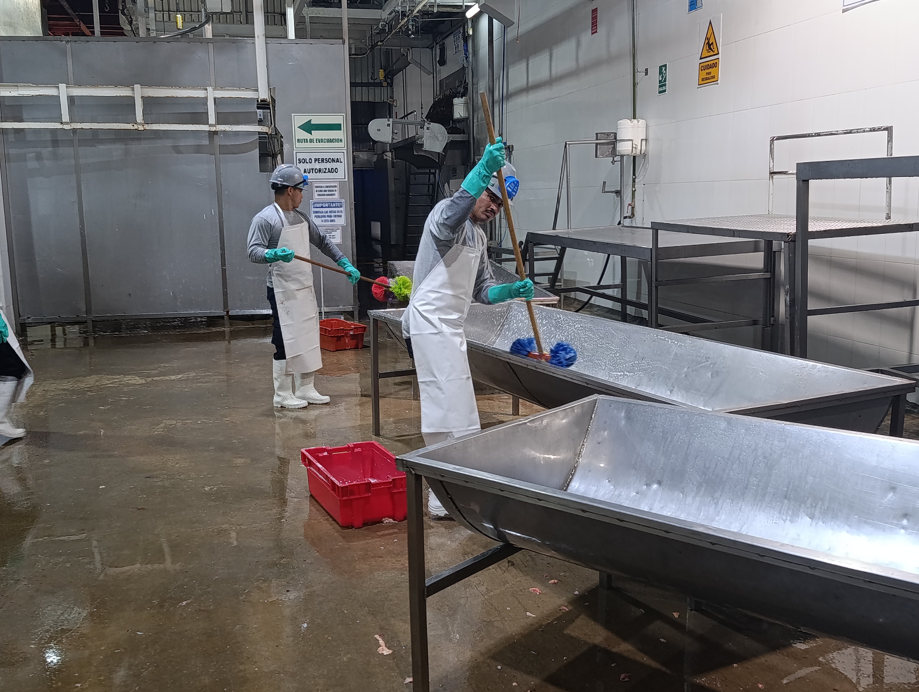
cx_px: 460
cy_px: 346
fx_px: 931
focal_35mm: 35
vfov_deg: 40.8
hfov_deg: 52.6
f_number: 1.65
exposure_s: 1/100
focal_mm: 6.11
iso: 1207
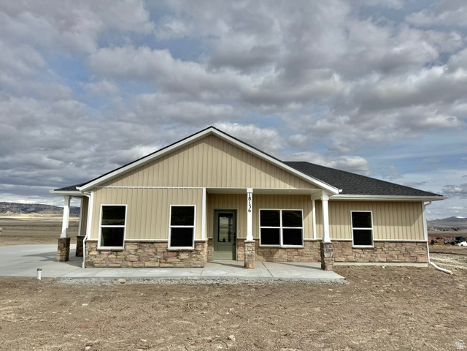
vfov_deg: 56.8
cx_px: 234
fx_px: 324
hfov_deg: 71.6
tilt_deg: +8.3
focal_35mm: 24
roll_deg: -0.6
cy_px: 176
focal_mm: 6.76
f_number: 1.78
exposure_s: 1/9009
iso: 80
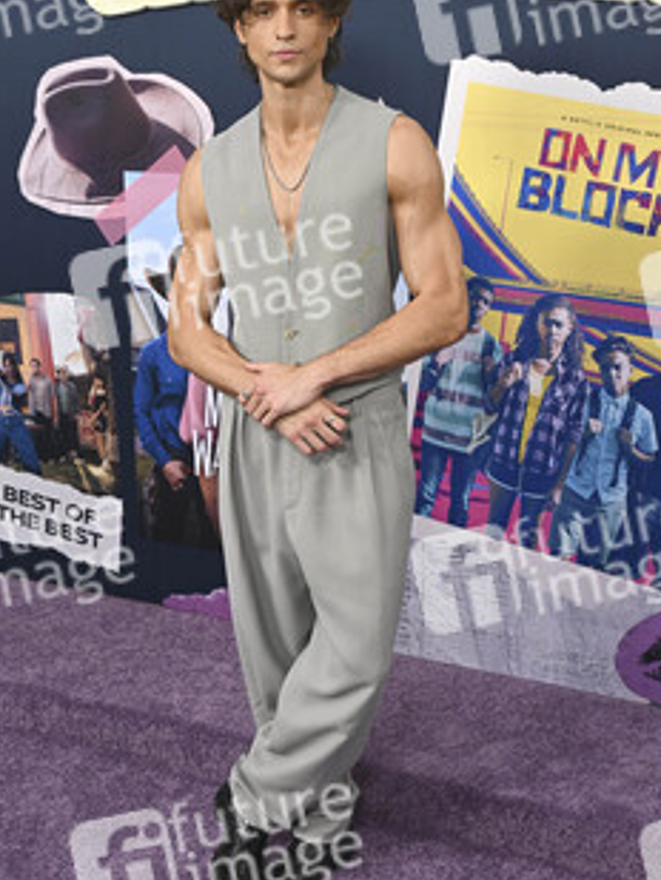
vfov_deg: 37.5
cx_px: 299
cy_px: 424
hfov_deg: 28.6
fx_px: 1298
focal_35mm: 51
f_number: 6.3
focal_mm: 41
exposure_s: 1/250
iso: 1000
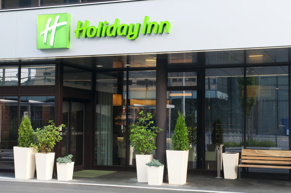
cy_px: 96
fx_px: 460
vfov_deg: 23.7
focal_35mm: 57
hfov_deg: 35.1
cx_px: 146
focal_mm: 38
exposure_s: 1/3
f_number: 11
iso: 200
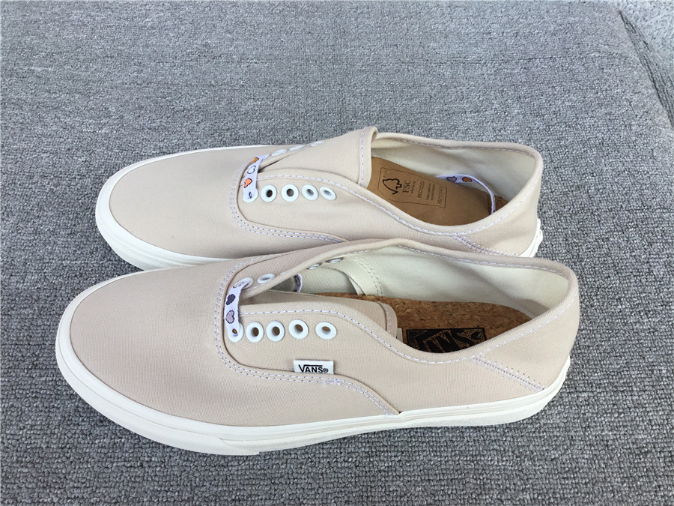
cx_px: 337
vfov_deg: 45.4
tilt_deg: -54.3
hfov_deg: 58.4
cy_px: 253
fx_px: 604
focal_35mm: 31
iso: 25
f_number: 2.4
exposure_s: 1/264
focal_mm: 3.3
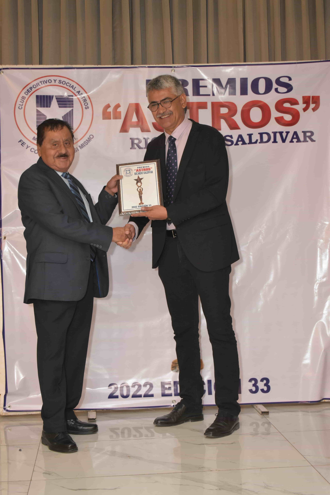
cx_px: 165
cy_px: 248
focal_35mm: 57
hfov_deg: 23.8
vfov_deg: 35.1
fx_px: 784
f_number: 4.8
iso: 1600
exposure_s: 1/60
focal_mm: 38
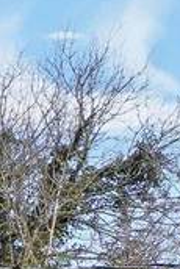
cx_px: -653
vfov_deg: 10.6
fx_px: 1392
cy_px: 431
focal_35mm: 186
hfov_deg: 5.8
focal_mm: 17
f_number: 8
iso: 400
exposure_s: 1/320
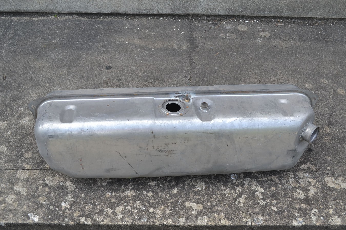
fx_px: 375
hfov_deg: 49.6
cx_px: 173
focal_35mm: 39
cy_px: 115
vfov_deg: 34.2
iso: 160
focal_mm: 26
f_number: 5.6
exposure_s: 1/125
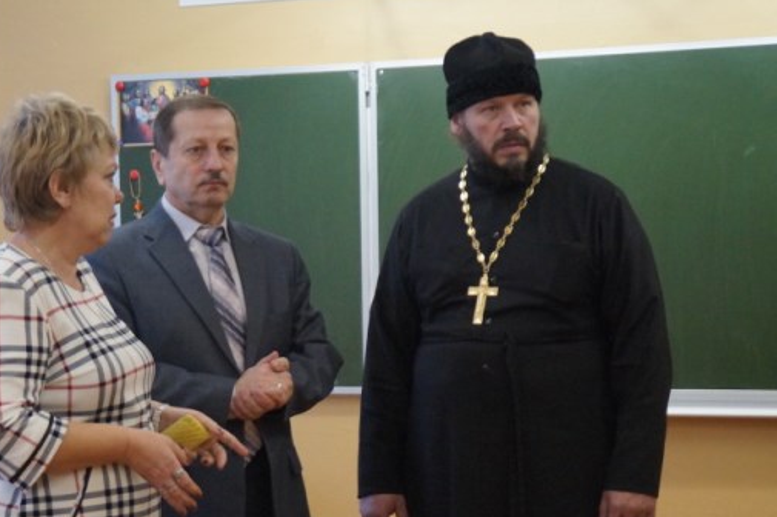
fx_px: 2049
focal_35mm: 95
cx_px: 285
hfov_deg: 21.4
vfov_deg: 14.4
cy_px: 348
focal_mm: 40
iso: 2000
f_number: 4.5
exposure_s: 1/160
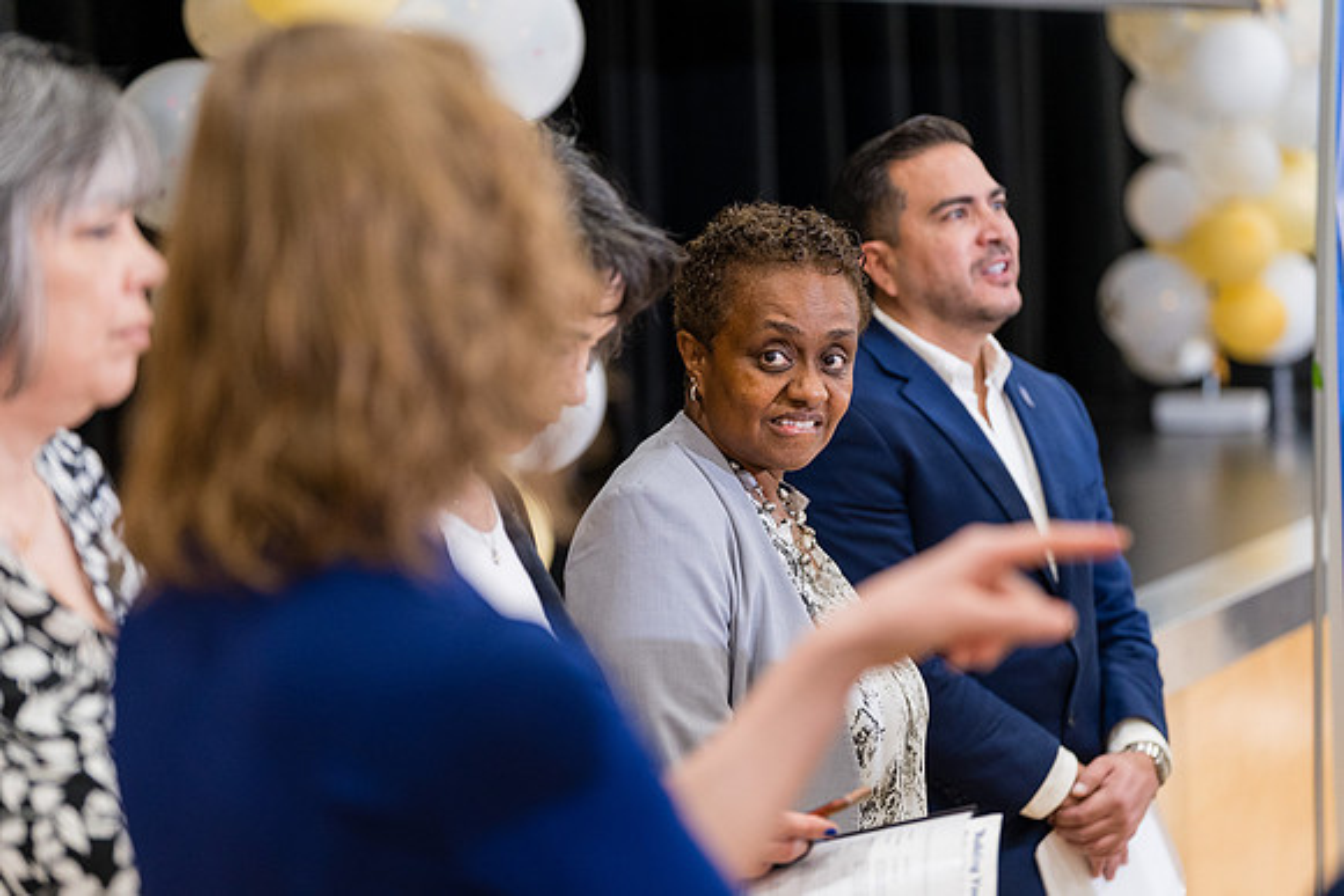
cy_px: 448
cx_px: 672
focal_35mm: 106
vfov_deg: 12.9
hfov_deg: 19.3
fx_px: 3958
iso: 1600
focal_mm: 106
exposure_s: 1/250
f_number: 2.8
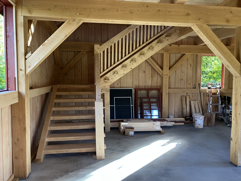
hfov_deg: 63.4
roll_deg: -0.4
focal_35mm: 28
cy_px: 90
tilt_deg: -4.4
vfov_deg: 49.7
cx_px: 120
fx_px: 195
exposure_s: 1/68
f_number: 1.8
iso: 80
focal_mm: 3.99
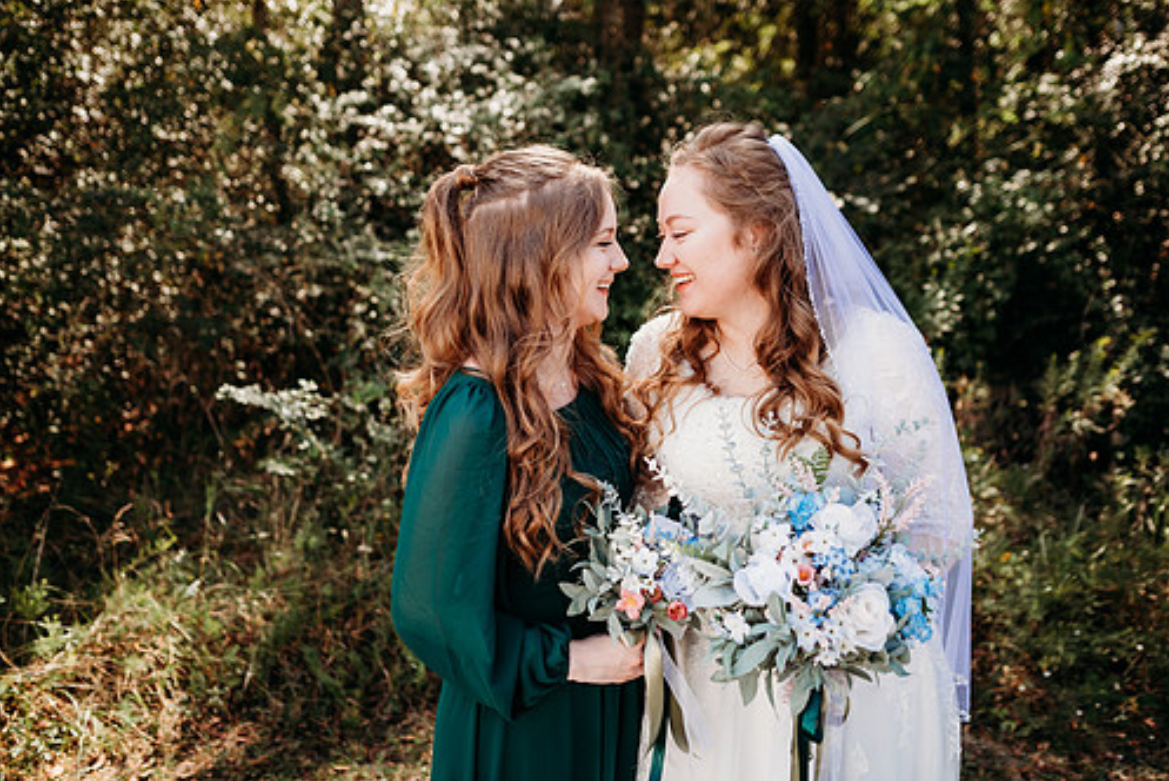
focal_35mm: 28
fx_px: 910
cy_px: 380
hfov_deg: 65.4
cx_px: 597
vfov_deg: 46.5
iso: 100
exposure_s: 1/800
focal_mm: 24
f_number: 2.2
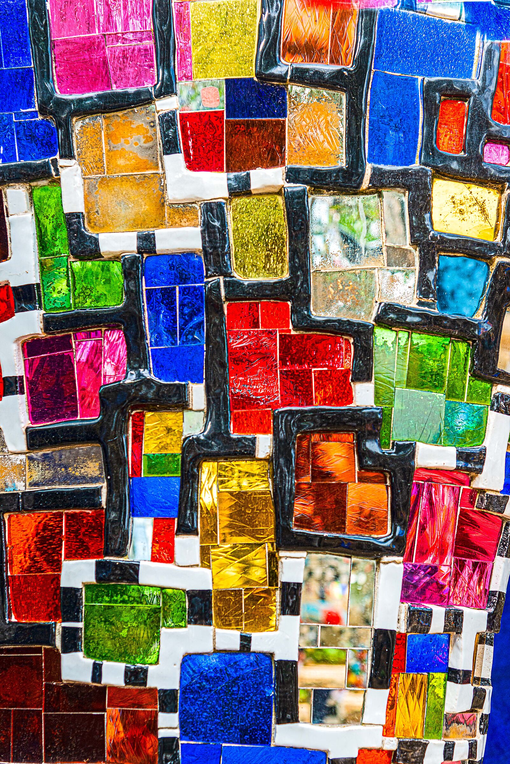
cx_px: 255
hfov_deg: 20.6
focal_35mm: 66
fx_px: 1401
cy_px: 382
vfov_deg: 30.5
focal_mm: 66
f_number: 5.6
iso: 320
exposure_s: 1/320
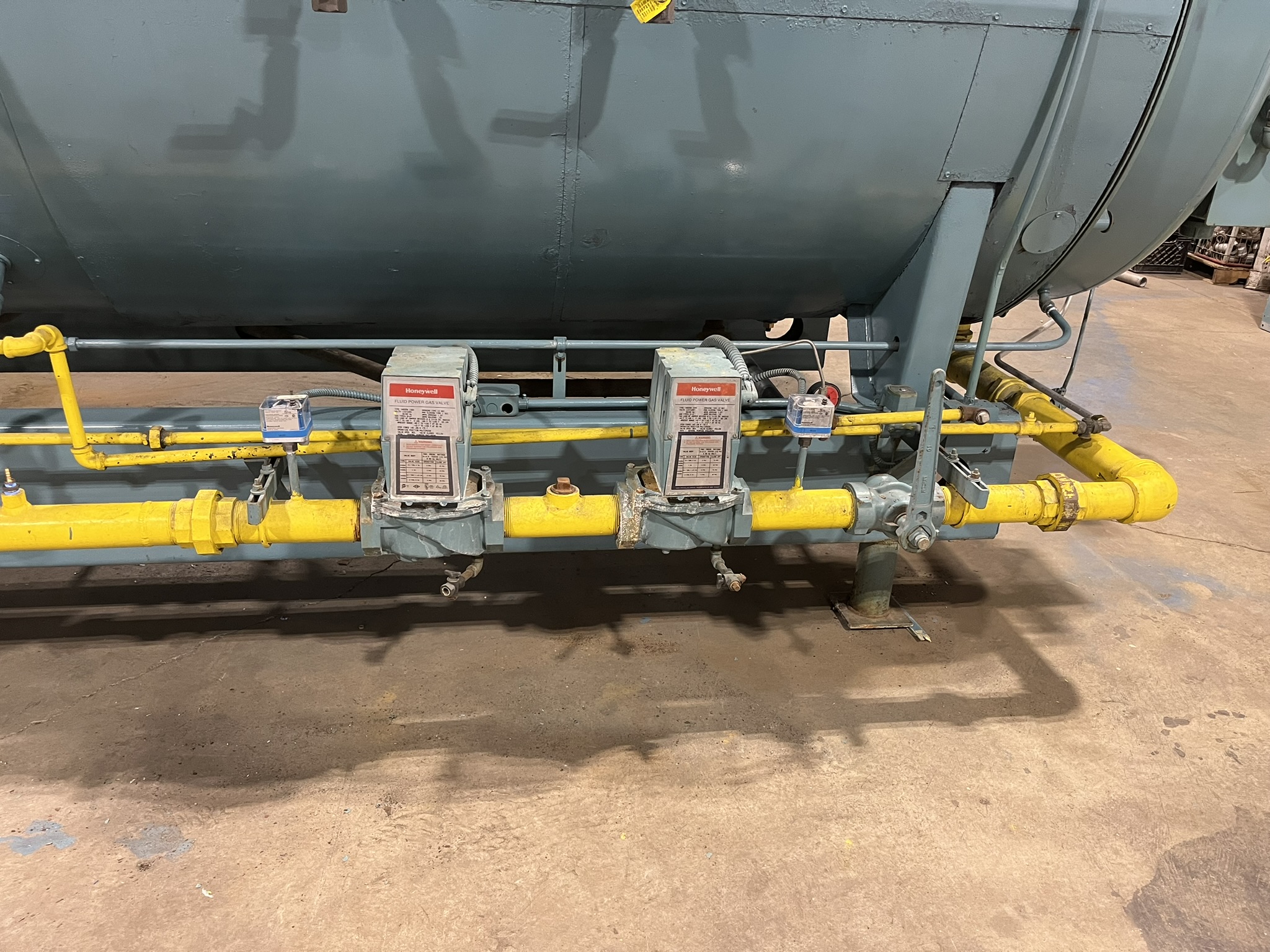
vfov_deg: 53.1
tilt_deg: -26.1
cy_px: 476
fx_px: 954
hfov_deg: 67.3
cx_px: 635
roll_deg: -3.7
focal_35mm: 26
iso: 320
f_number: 1.6
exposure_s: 1/60
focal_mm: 5.1
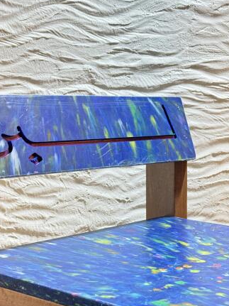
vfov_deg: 25.0
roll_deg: -0.6
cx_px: 78
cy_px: 139
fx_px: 688
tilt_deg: -3.2
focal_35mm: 78
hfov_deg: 18.8
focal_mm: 6.76
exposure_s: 1/100
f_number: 1.78
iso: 200
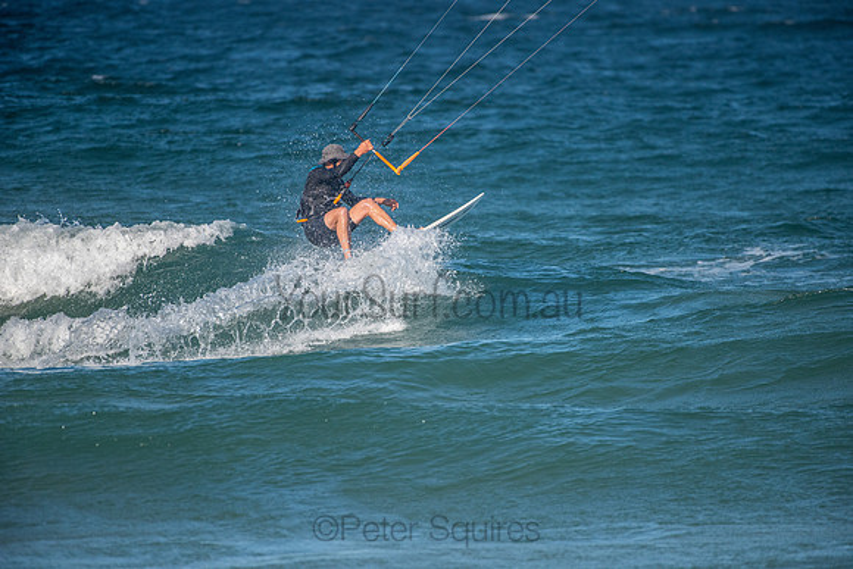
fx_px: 11849
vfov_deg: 2.8
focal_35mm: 500
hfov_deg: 4.1
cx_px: 426
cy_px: 284
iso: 640
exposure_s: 1/4000
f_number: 5.6
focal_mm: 500
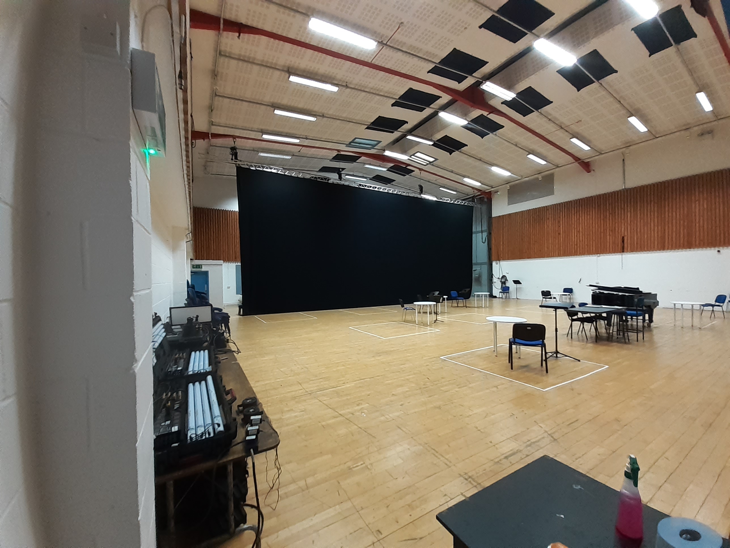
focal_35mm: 13
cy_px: 274
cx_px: 365
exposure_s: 1/25
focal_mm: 1.13
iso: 250
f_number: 2.2
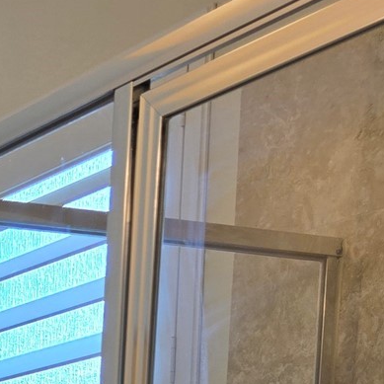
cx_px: -400
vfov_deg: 13.9
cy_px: 751
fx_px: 1343
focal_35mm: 107
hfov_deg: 13.7
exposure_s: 1/120
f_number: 1.7
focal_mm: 6.3
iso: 40
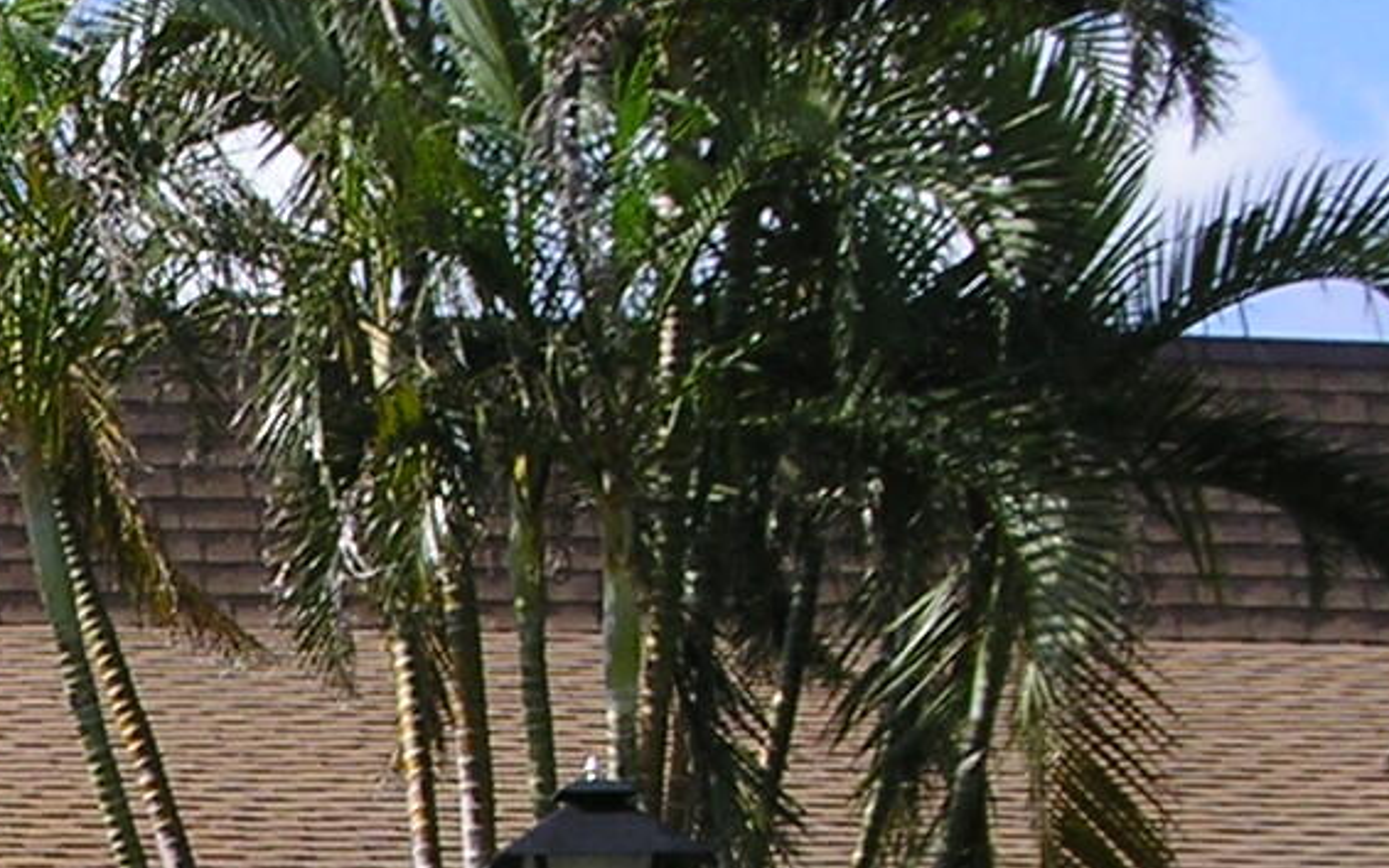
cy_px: 1429
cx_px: -1217
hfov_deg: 11.8
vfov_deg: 7.9
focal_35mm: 162
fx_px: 6132
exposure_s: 1/350
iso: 100
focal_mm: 7.8
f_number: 5.6
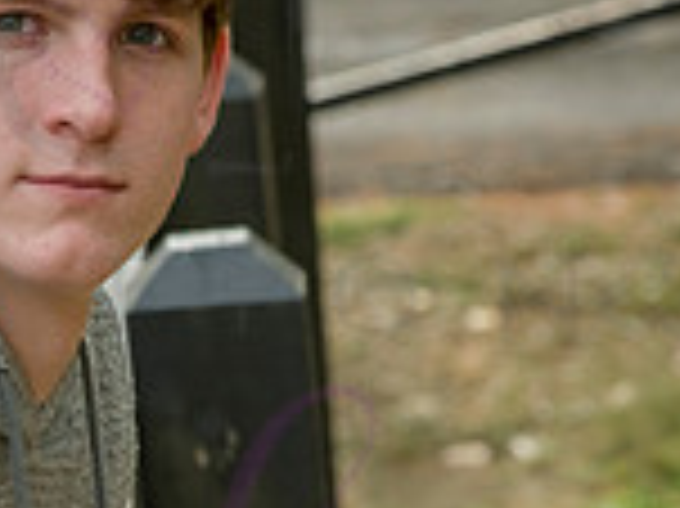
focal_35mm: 416
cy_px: 454
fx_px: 8165
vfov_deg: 3.6
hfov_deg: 4.8
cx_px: 113
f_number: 11
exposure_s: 1/400
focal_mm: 145
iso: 800
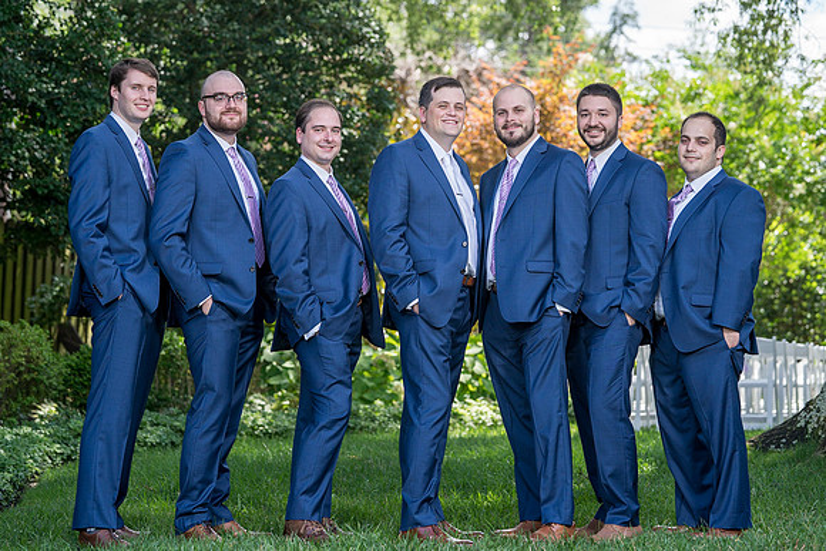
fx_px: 2381
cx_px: 394
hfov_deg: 19.7
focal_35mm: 104
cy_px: 265
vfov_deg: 13.2
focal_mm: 96
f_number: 4
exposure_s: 1/200
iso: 100
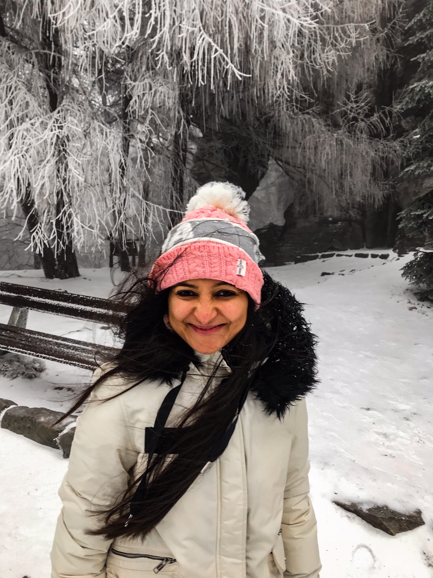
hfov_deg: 49.7
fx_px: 467
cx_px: 216
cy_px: 289
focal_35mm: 28
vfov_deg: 63.4
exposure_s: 1/50
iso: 25
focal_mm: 3.99
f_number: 1.8
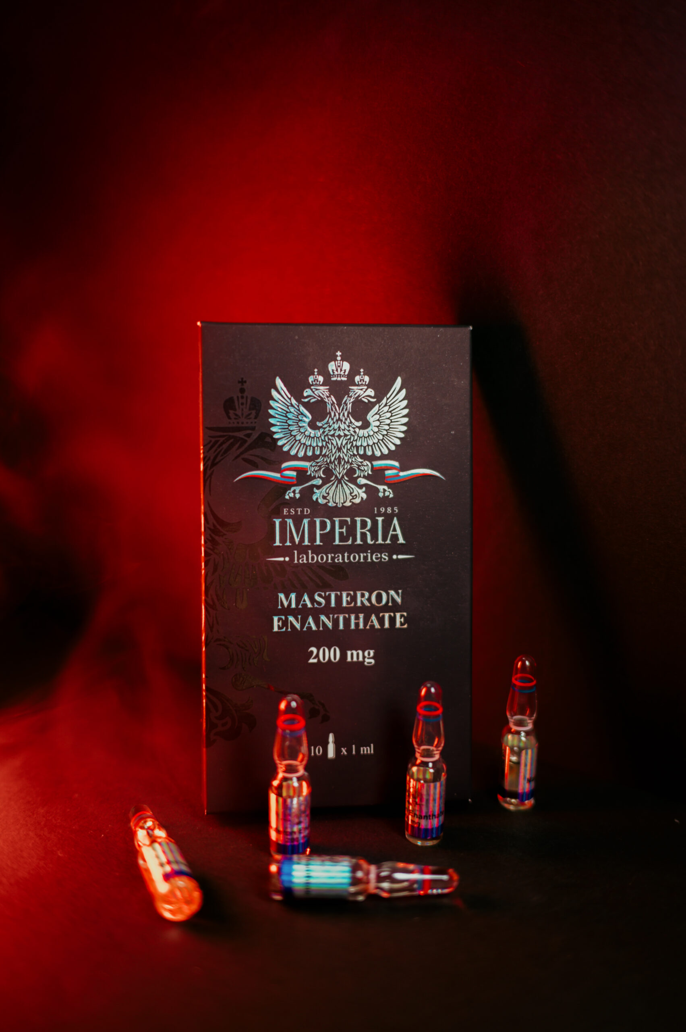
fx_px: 1145
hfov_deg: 33.4
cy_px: 516
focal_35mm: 40
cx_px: 343
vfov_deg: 48.5
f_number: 2
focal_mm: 40
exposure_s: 1/800
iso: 800
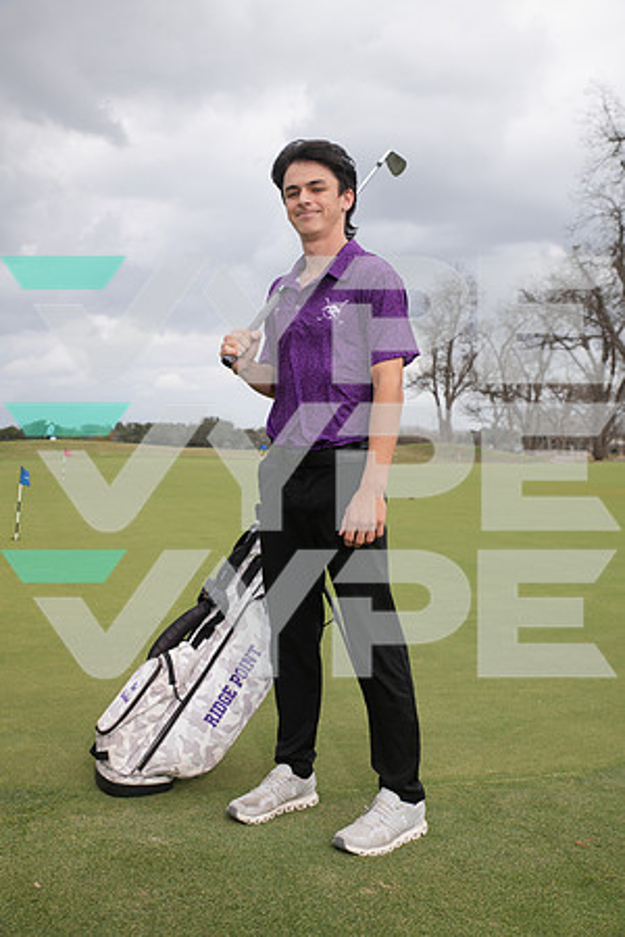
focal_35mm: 38
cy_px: 468
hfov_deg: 35.1
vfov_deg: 50.7
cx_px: 312
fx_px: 990
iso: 80
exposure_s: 1/320
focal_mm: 38
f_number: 6.3
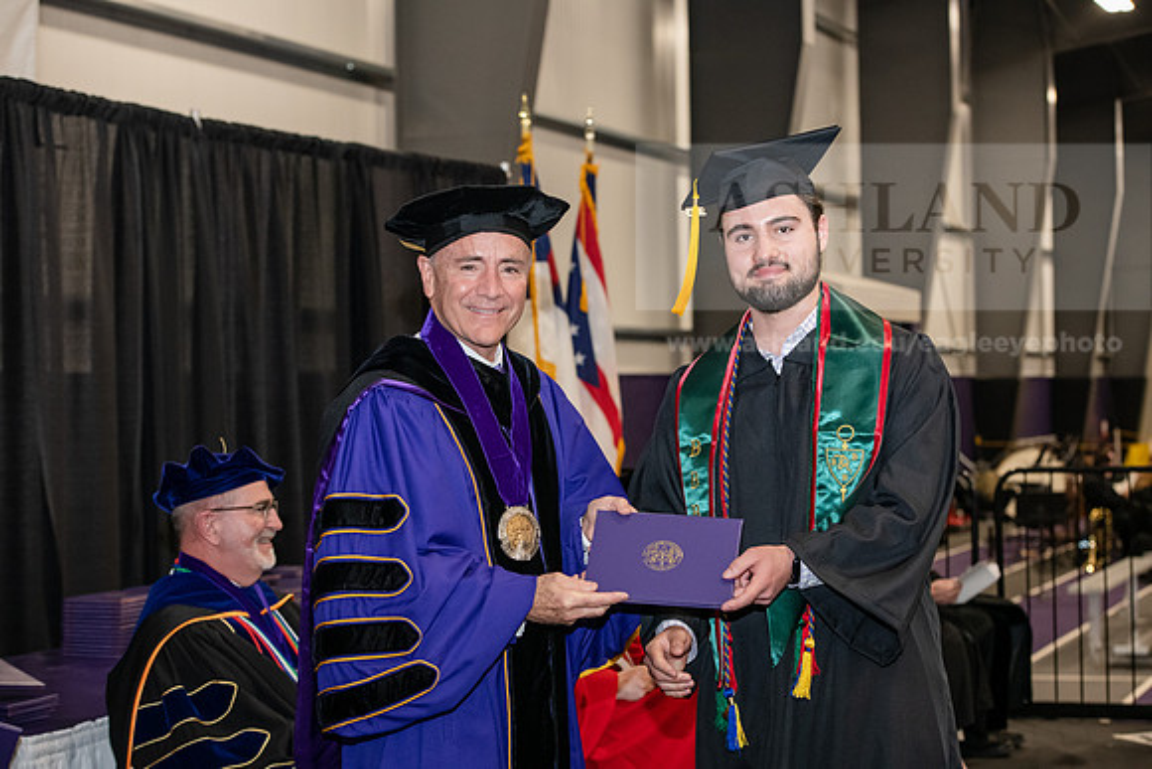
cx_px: 576
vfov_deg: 19.5
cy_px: 384
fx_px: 2240
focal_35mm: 70
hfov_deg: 28.8
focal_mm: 70
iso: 2500
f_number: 5
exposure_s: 1/200
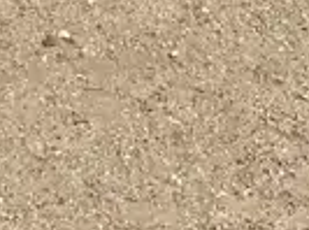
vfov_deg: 6.2
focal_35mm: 210
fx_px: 1870
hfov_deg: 9.3
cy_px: -578
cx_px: -121
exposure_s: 1/2667
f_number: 1.8
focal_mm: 3
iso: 25
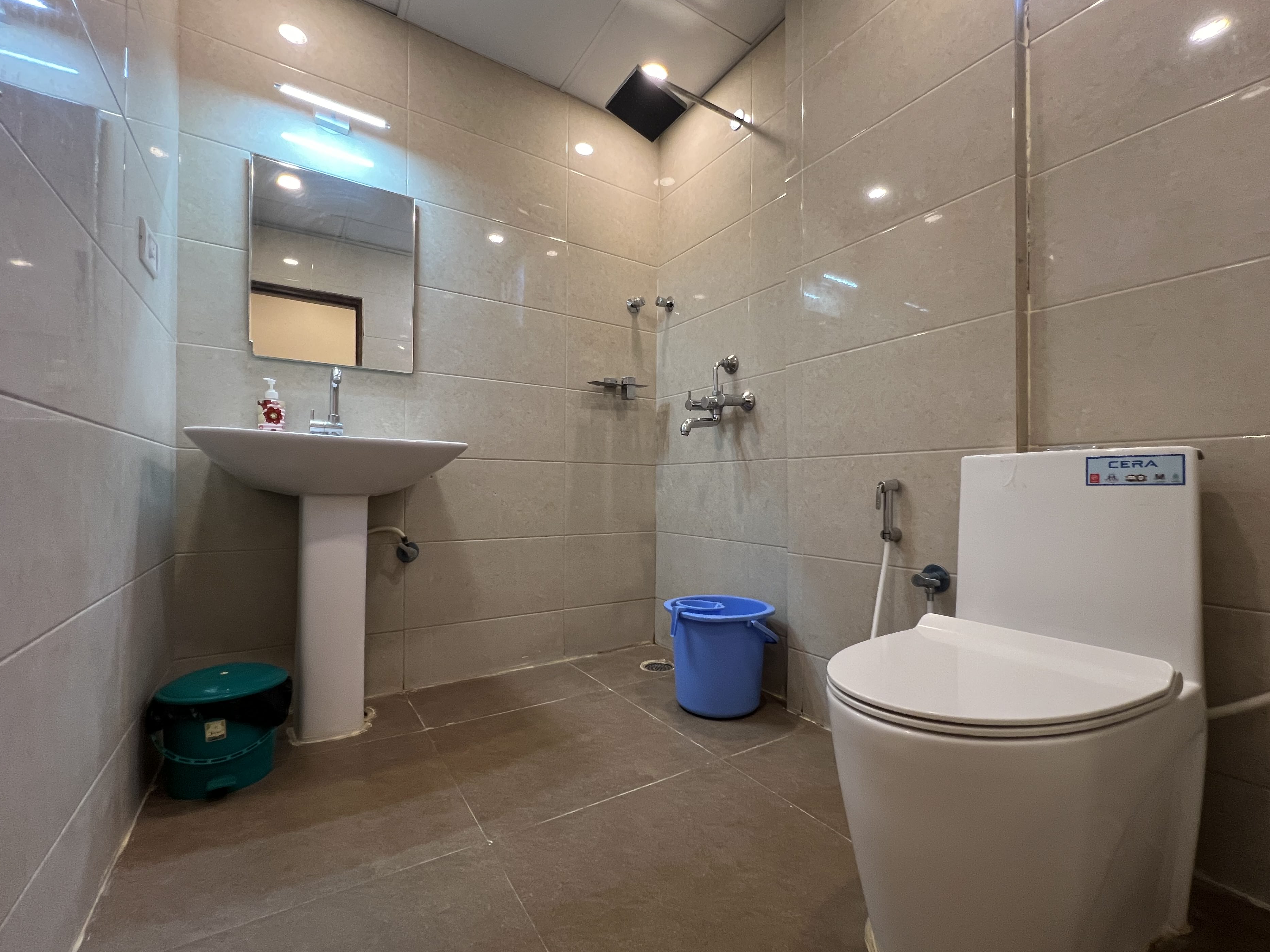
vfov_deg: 85.7
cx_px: 657
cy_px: 484
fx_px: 514
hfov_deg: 102.0
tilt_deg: +0.1
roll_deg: -0.1
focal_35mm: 14
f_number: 1.8
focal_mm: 1.57
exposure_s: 1/50
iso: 200
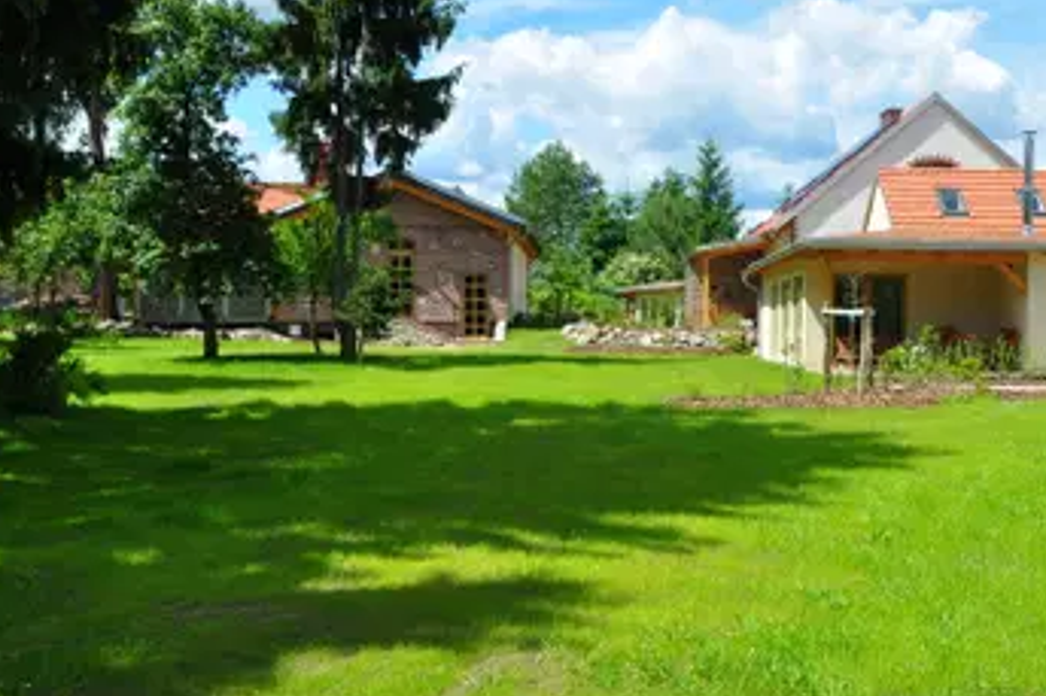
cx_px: 666
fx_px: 1328
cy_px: 389
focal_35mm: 46
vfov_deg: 29.4
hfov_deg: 42.6
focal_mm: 21
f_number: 10
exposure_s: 1/250
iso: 200
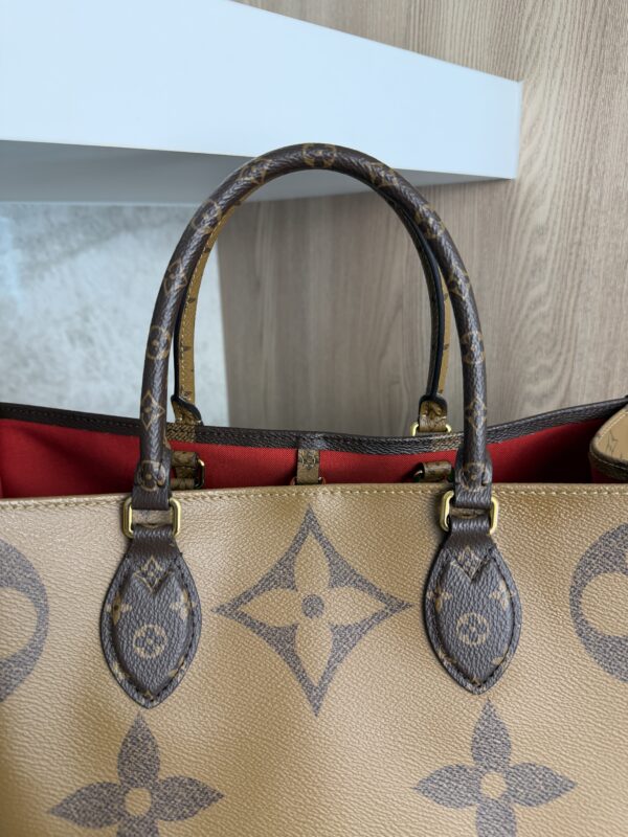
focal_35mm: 24
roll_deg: +0.7
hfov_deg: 56.8
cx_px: 314
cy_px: 418
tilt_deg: -17.0
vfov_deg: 71.6
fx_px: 581
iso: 100
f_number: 1.78
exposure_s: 1/120
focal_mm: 6.76
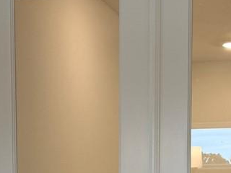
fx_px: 801
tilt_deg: -3.4
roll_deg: +0.0
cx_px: 153
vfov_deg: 11.8
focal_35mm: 120
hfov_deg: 16.4
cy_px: 267
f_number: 1.78
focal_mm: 6.76
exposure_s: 1/130
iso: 50
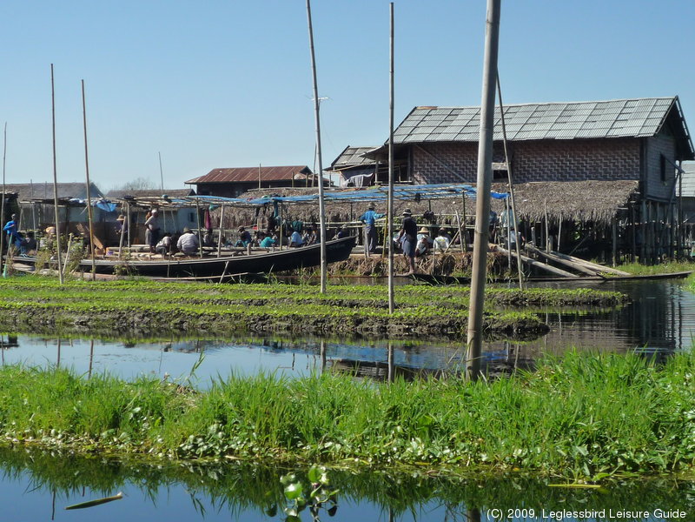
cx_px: 348
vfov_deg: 21.9
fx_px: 1345
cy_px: 261
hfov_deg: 29.0
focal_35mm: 67
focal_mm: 8.3
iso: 160
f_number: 5
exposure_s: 1/800
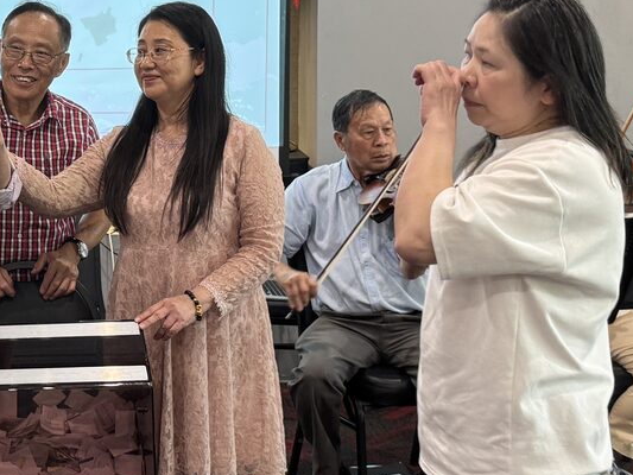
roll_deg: +2.0
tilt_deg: -5.1
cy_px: 158
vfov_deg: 20.4
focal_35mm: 72
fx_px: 1317
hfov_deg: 25.5
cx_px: -20
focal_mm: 6.76
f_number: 1.78
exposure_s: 1/50
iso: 160
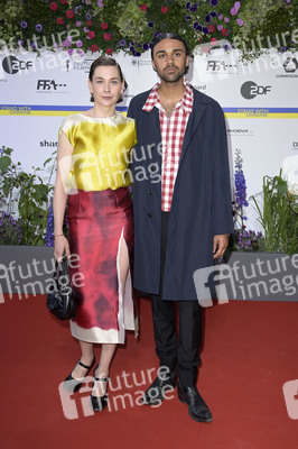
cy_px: 224
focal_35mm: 40
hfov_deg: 33.3
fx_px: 497
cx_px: 149
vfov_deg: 48.5
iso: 640
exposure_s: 1/250
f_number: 6.3
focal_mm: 40
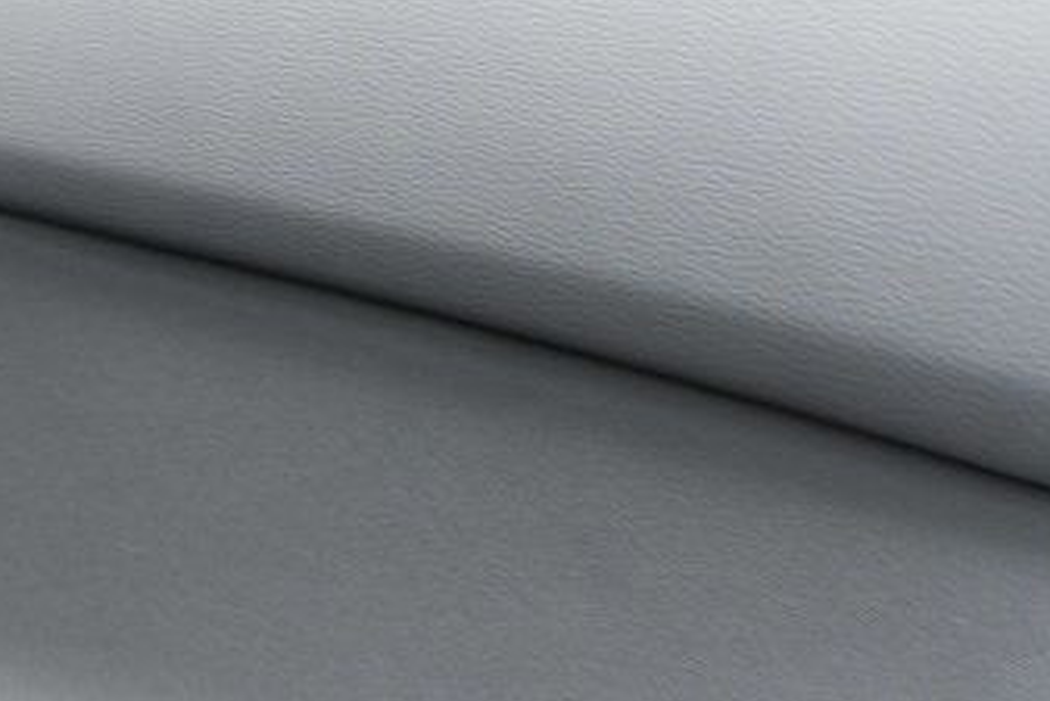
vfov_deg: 15.1
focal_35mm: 85
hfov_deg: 21.3
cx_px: -365
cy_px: 992
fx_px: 2480
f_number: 3.2
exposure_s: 1/50
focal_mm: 28
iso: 1250
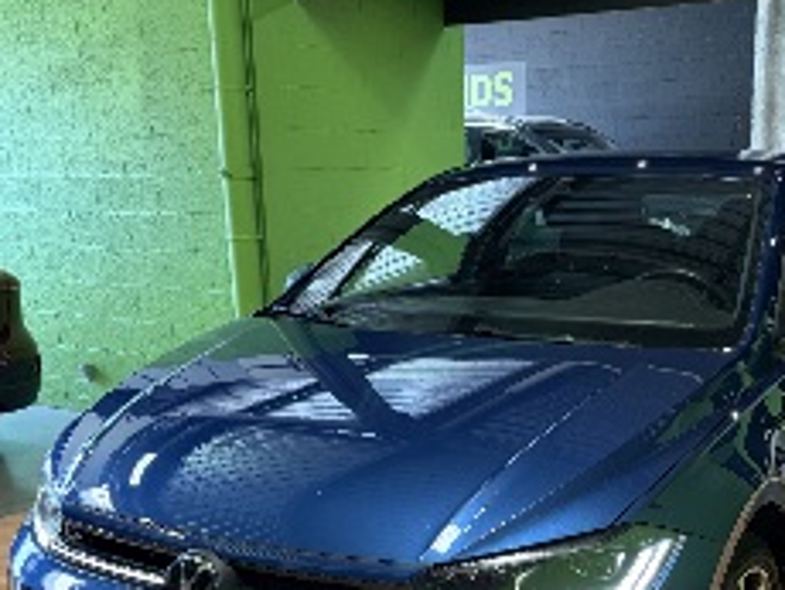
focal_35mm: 47
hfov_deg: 40.0
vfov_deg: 30.1
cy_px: 481
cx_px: 512
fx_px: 1067
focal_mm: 5.96
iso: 125
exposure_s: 1/100
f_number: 1.6
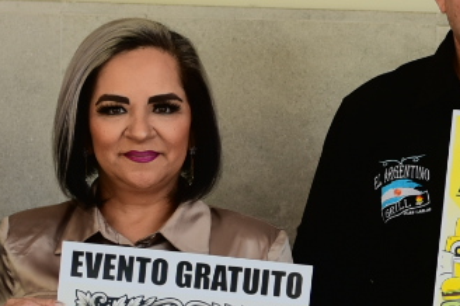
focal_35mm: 173
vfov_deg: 7.9
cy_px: 342
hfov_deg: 11.6
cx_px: 562
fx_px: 2208
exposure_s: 1/125
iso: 100
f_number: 2.5
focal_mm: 35
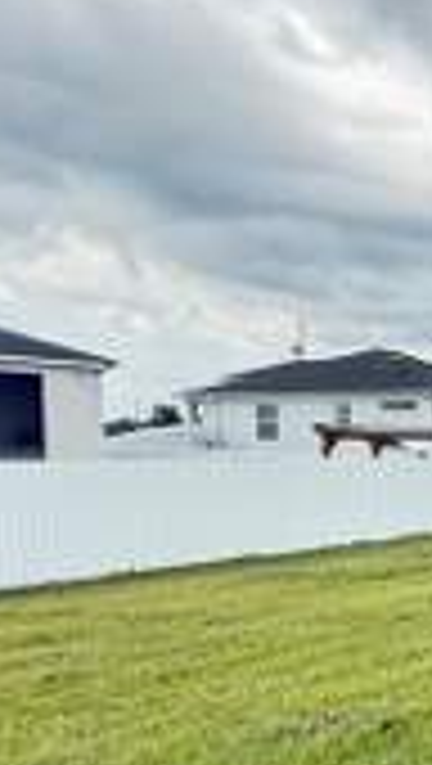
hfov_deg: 20.7
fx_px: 873
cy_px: 495
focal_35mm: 43
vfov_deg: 46.7
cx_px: 747
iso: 64
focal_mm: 2.22
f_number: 2.2
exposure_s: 1/290
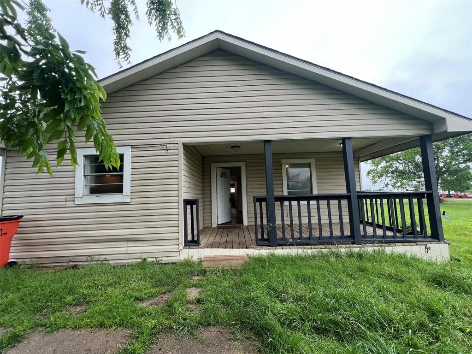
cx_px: 236
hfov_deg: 106.2
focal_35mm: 13
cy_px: 177
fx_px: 177
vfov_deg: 89.9
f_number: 1.8
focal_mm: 1.57
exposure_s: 1/99
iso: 40
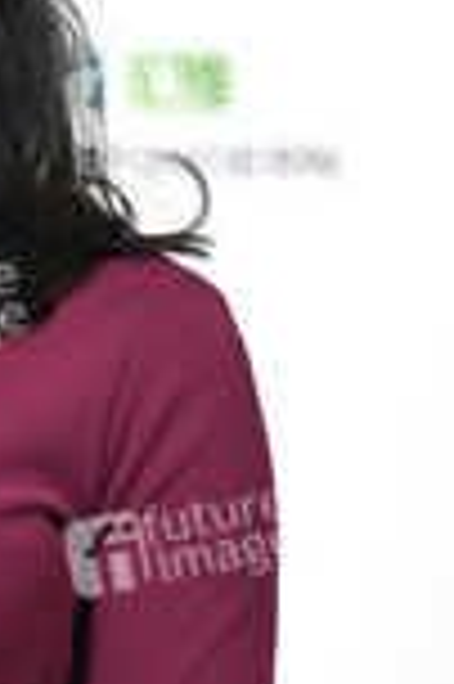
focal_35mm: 400
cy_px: 207
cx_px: -209
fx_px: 7583
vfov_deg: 5.2
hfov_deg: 3.4
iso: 1000
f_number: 2.8
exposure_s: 1/640
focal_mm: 135
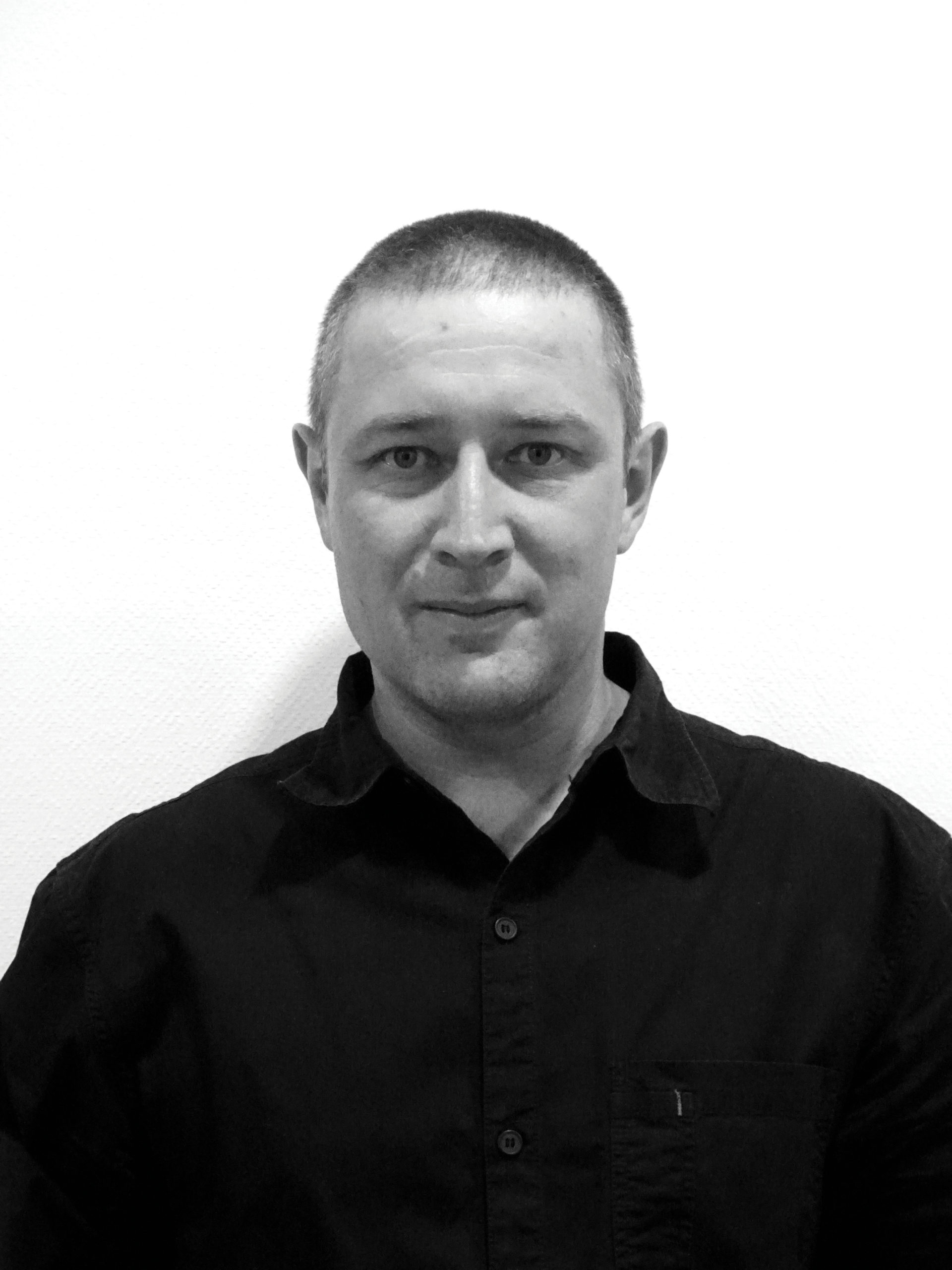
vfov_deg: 34.3
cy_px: 635
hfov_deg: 26.1
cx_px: 476
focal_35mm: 56
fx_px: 2053
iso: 1600
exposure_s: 1/125
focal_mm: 9.52
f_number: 4.5
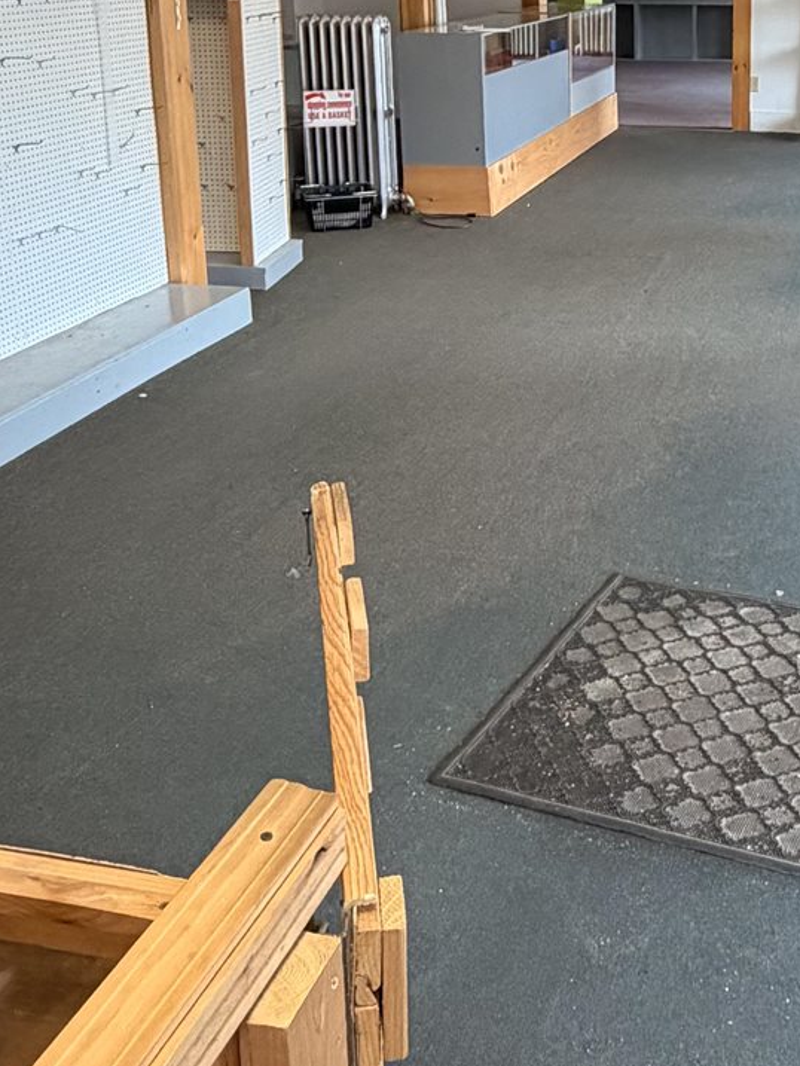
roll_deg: +0.2
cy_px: 256
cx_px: 617
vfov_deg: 40.8
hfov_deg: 31.5
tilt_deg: -13.1
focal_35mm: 45
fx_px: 1386
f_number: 2.2
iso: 320
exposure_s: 1/120
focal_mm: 2.22
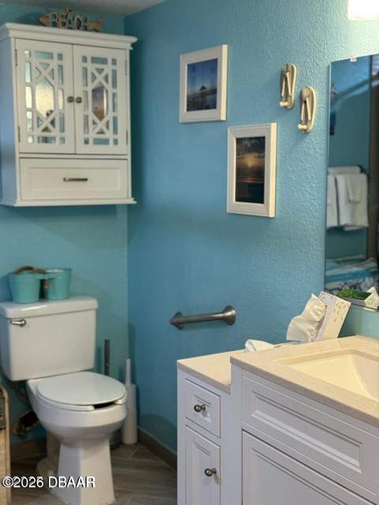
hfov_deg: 30.3
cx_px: 190
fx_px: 701
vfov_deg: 39.7
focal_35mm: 48
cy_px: 252
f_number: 1.78
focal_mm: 6.76
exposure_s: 1/60
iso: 125
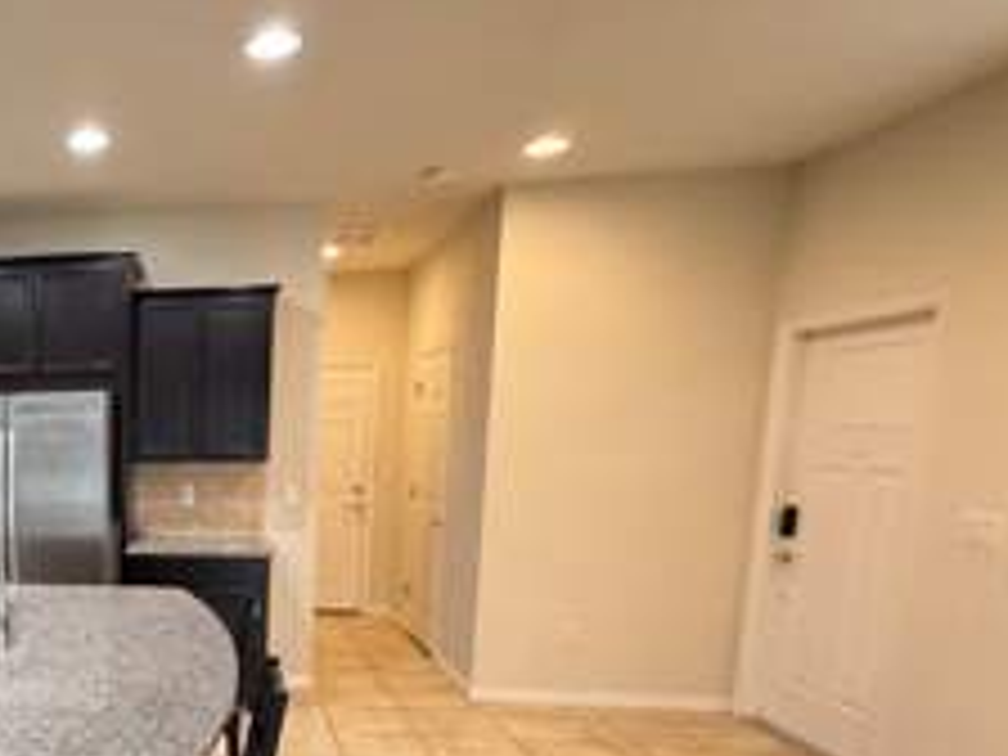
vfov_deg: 45.0
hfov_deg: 50.9
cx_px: 50
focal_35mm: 30
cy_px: 580
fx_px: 874
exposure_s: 1/60
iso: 500
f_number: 2.2
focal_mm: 2.22
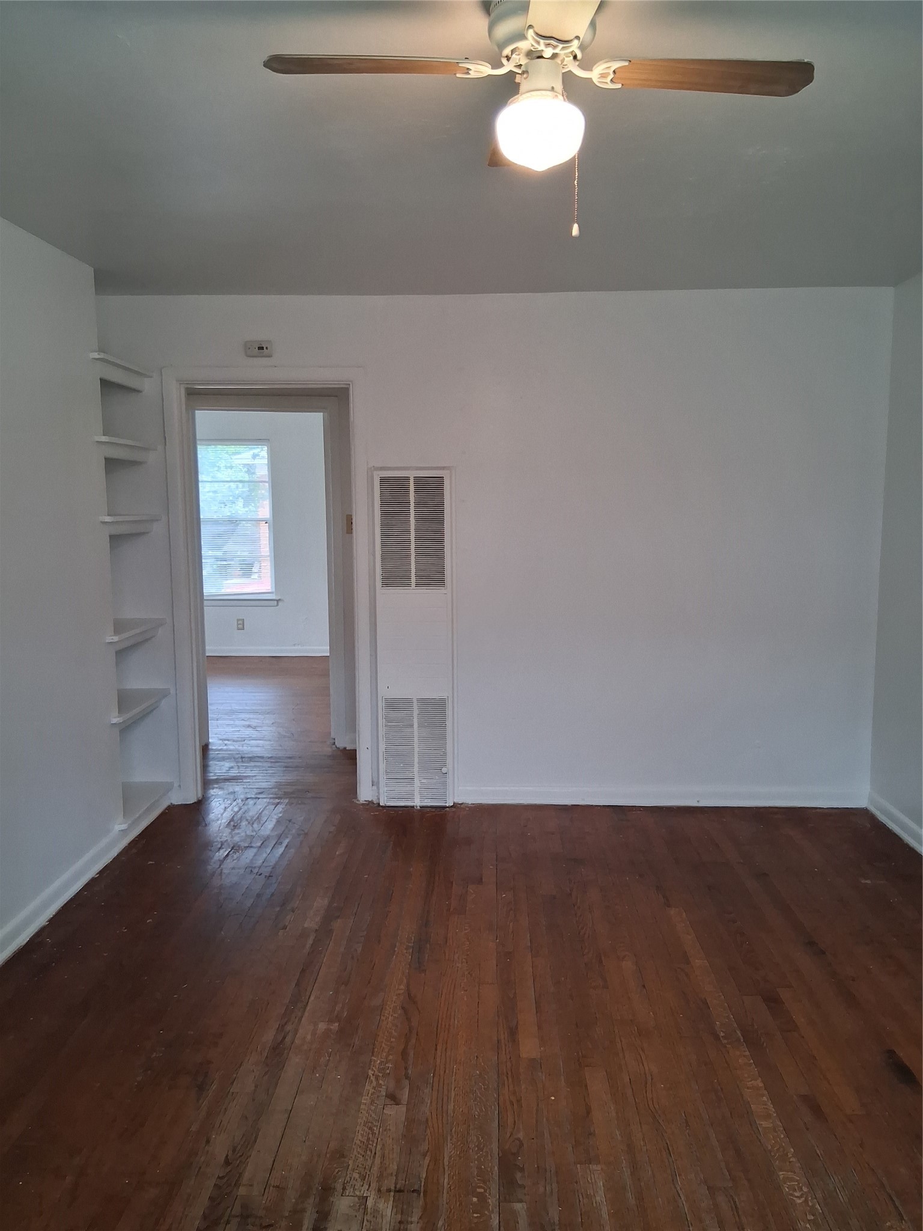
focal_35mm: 26
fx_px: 924
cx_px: 462
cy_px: 616
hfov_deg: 53.1
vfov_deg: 67.3
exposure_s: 1/120
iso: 500
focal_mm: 3.98
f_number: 1.8
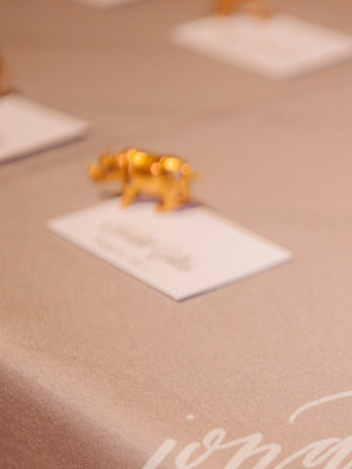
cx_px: 441
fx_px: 1734
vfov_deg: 15.4
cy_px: 275
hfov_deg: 11.3
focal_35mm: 128
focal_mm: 70
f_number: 2.8
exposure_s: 1/60
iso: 2500
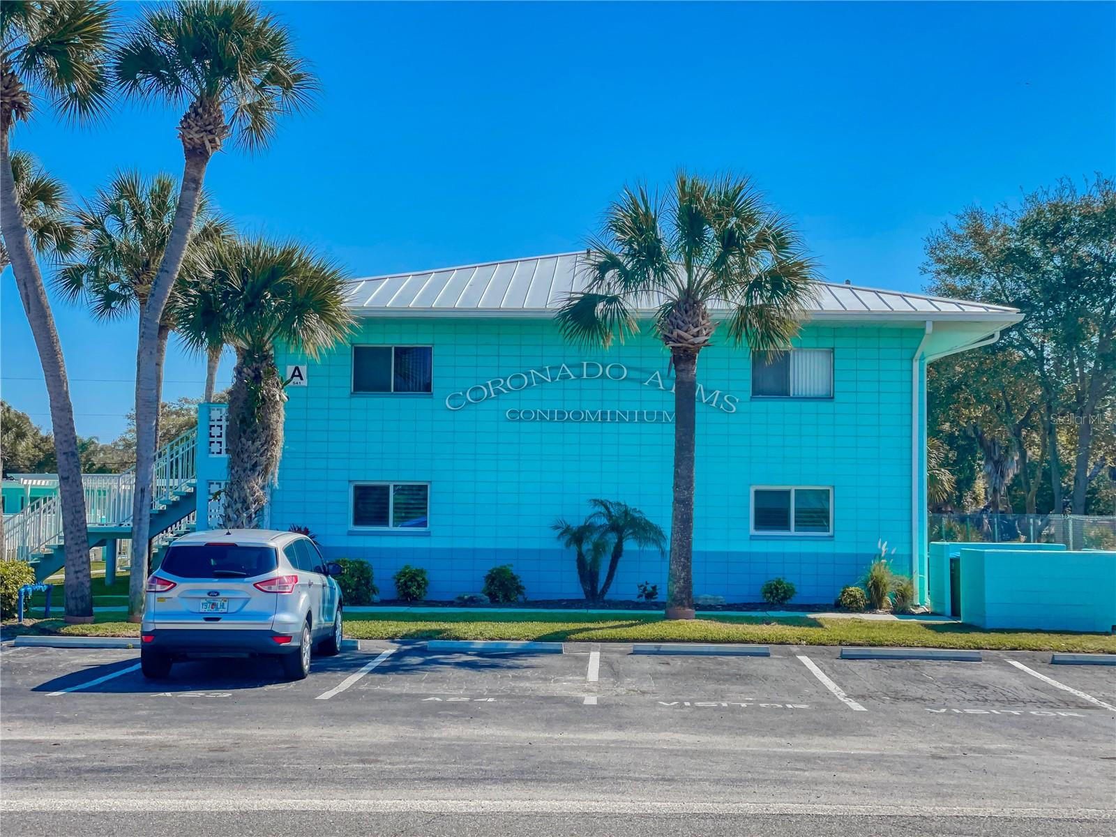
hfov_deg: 36.8
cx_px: 558
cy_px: 418
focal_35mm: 52
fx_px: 1676
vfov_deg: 28.0
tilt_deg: +2.7
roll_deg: -0.7
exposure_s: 1/657
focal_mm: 6
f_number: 2
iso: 32
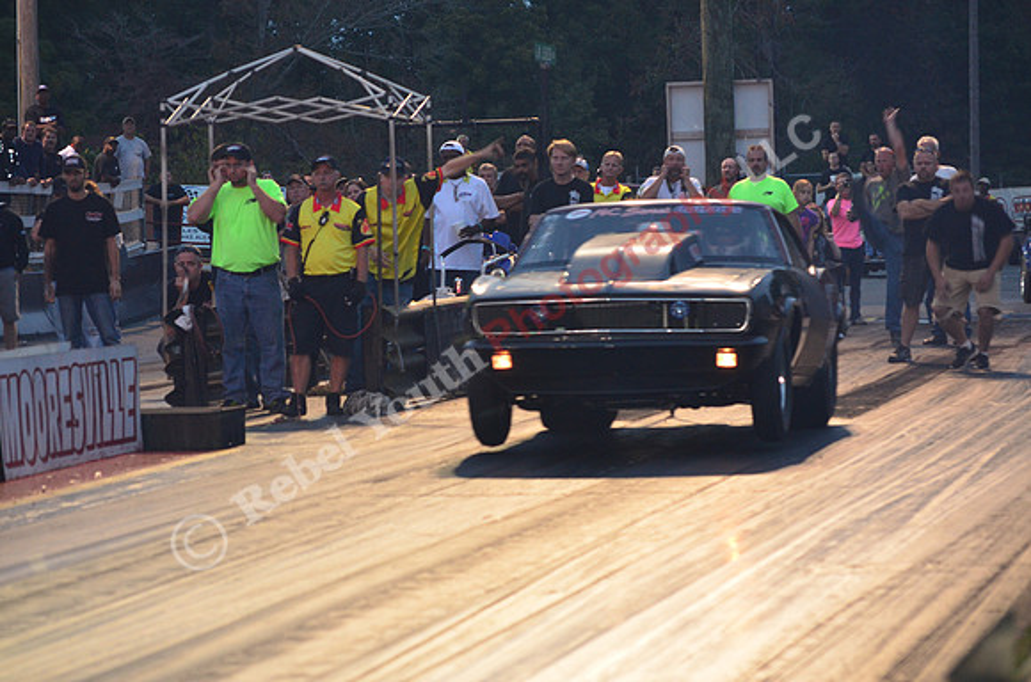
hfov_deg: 11.3
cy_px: 341
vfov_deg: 7.5
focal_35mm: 183
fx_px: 5229
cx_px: 516
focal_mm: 122
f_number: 7.1
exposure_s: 1/30
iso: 1000
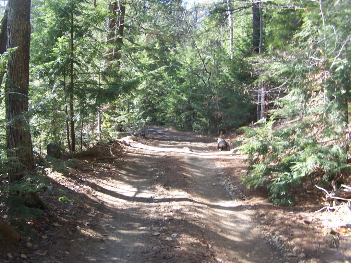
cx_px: 176
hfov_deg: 49.0
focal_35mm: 38
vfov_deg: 37.7
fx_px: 385
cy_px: 132
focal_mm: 6.3
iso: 80
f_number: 2.8
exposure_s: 1/100
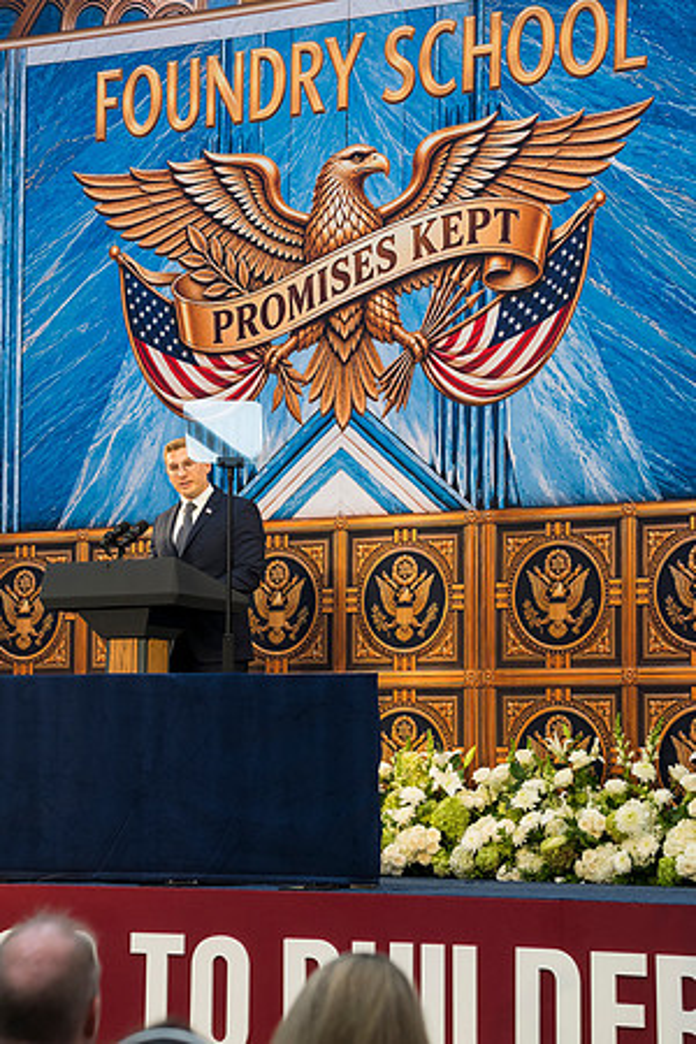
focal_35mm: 94
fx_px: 2726
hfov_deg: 14.6
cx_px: 348
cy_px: 522
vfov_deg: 21.7
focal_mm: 63
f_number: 4
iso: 640
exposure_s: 1/160
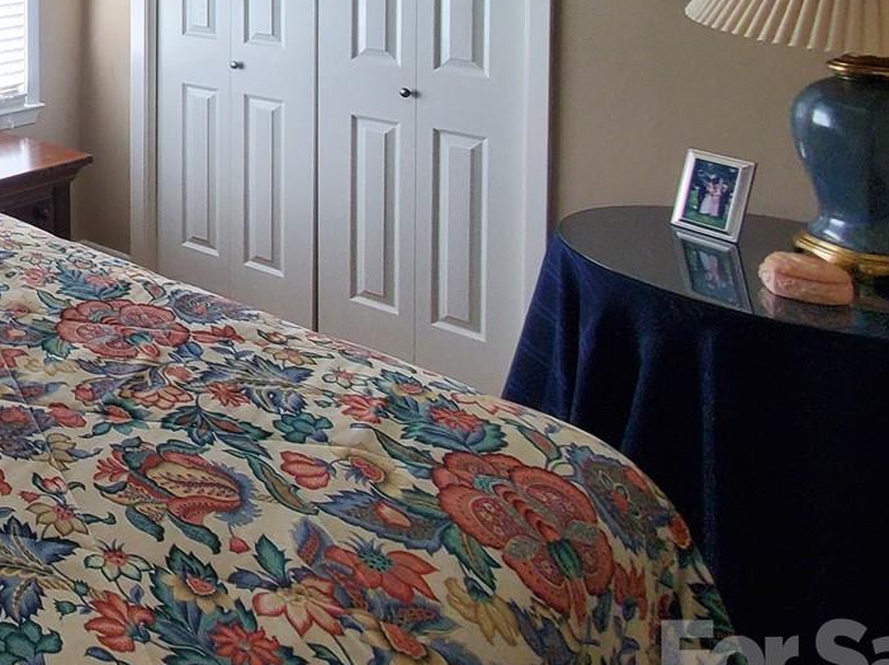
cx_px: -219
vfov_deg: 31.9
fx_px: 975
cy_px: -115
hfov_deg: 36.0
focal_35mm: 38
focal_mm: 1.8
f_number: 2.2
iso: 160
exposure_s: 1/60
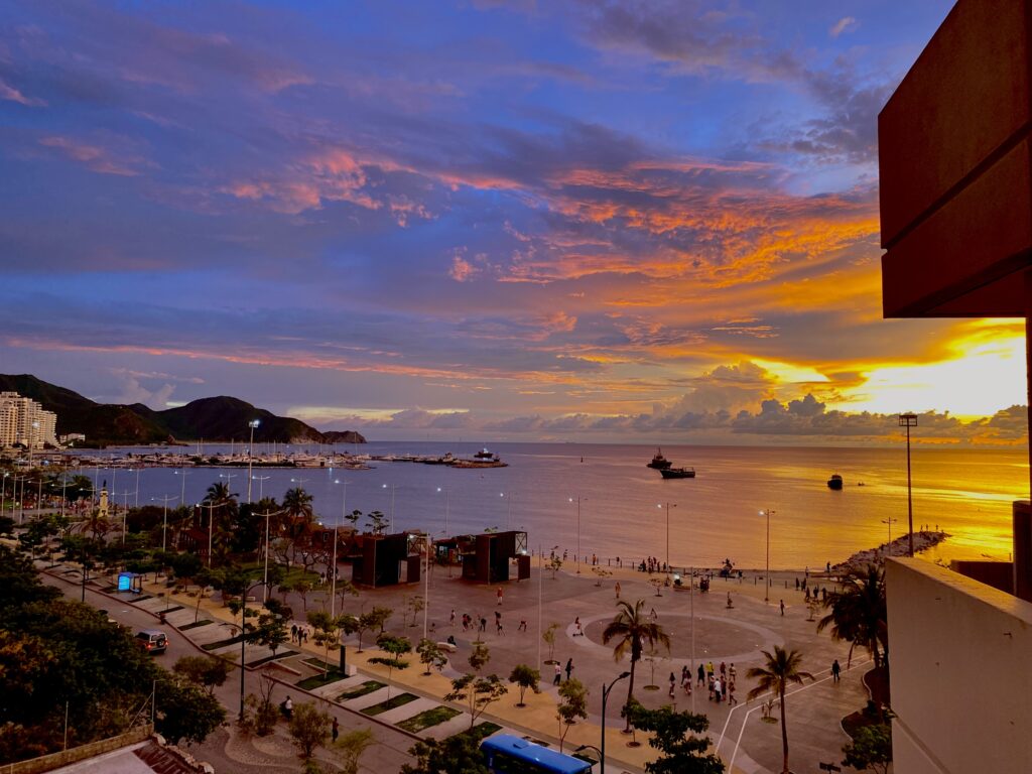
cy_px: 387
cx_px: 516
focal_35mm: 26
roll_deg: -0.6
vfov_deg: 53.1
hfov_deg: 67.3
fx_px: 775
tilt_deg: +3.0
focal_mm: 4.25
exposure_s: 1/121
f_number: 1.8
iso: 125
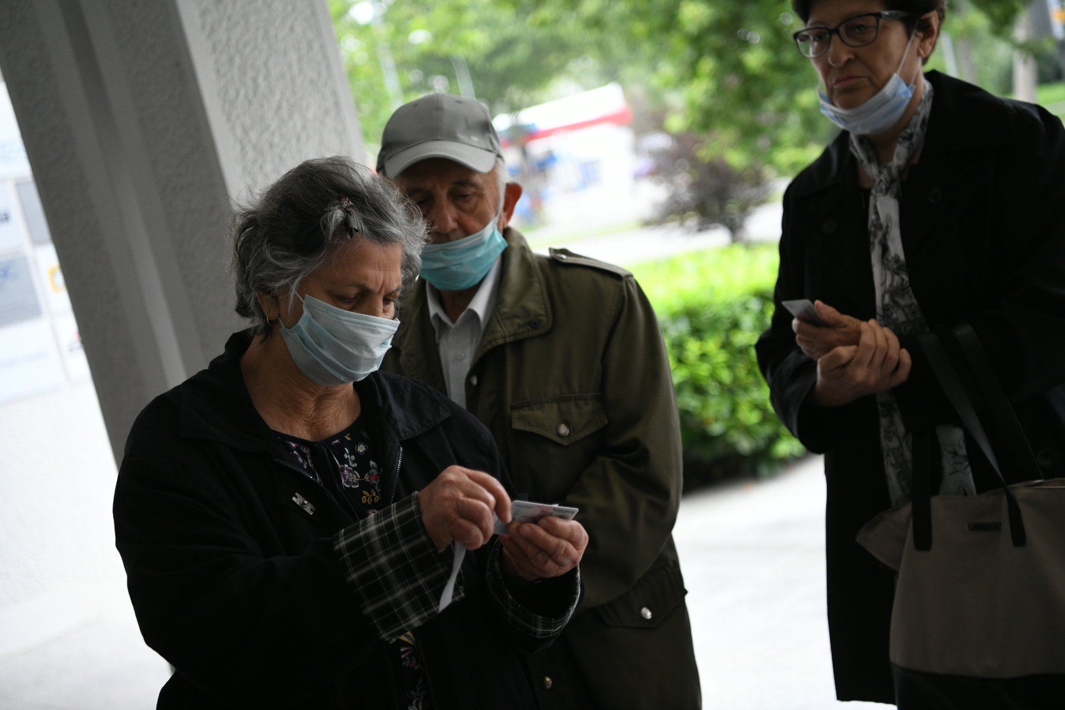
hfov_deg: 38.2
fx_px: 1538
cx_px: 532
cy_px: 355
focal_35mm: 52
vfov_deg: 26.0
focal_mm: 52
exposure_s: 1/320
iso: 1600
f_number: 2.8
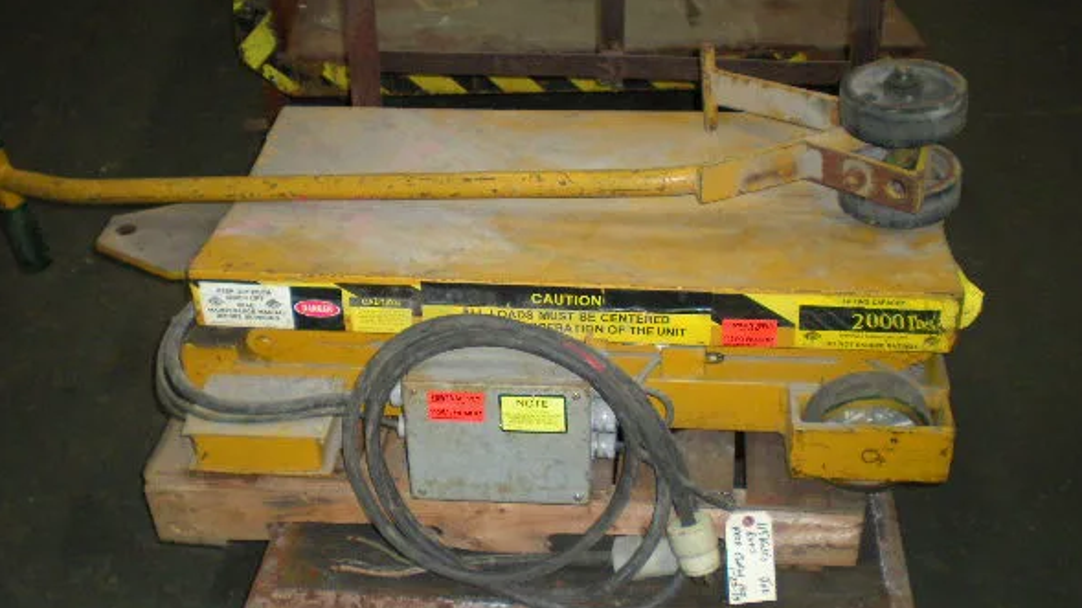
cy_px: 287
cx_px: 527
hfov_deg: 45.5
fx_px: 1291
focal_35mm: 45
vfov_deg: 26.5
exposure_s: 1/60
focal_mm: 6.3
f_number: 3.1
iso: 219
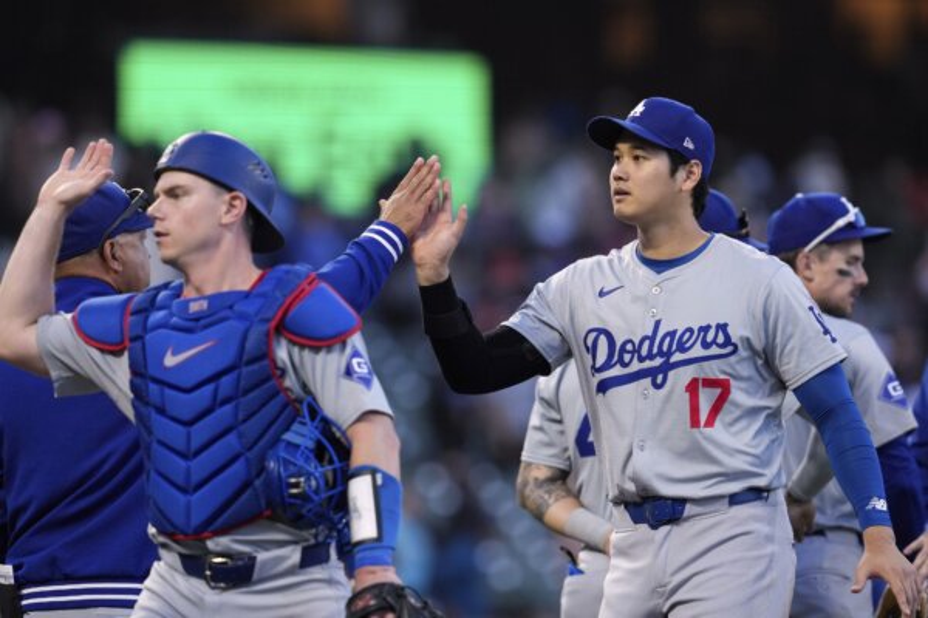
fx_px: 10310
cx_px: 464
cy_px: 309
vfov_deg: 3.4
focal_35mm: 400
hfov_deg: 5.2
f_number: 4
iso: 3200
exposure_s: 1/2000
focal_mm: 400
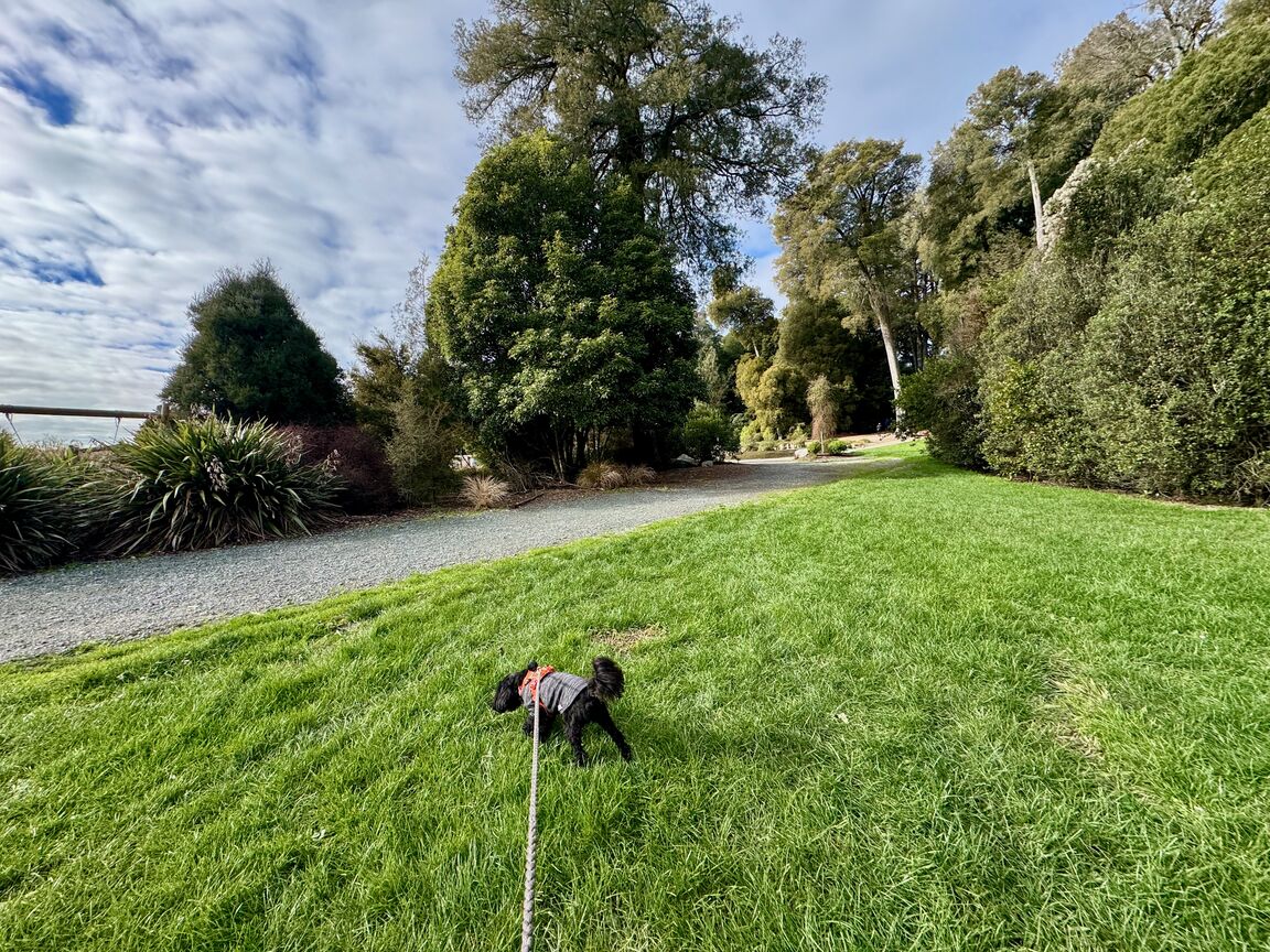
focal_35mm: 14
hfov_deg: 102.1
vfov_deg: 85.7
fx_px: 514
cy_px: 476
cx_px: 635
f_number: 2.2
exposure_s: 1/515
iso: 40
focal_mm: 2.22
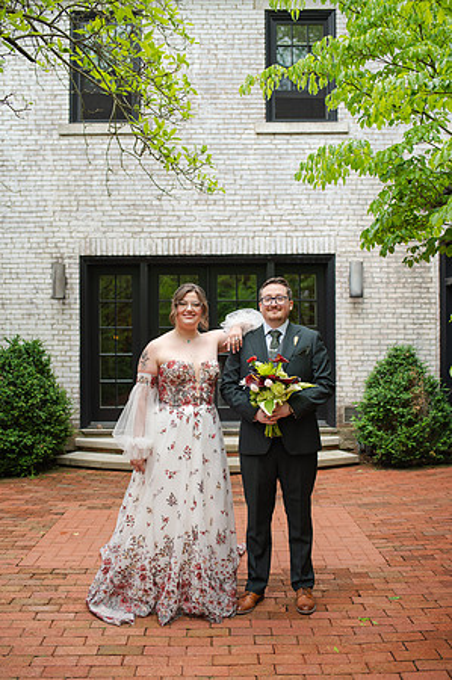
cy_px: 340
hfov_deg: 37.8
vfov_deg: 54.5
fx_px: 661
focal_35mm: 35
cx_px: 226
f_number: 3.2
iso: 100
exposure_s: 1/320
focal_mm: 35
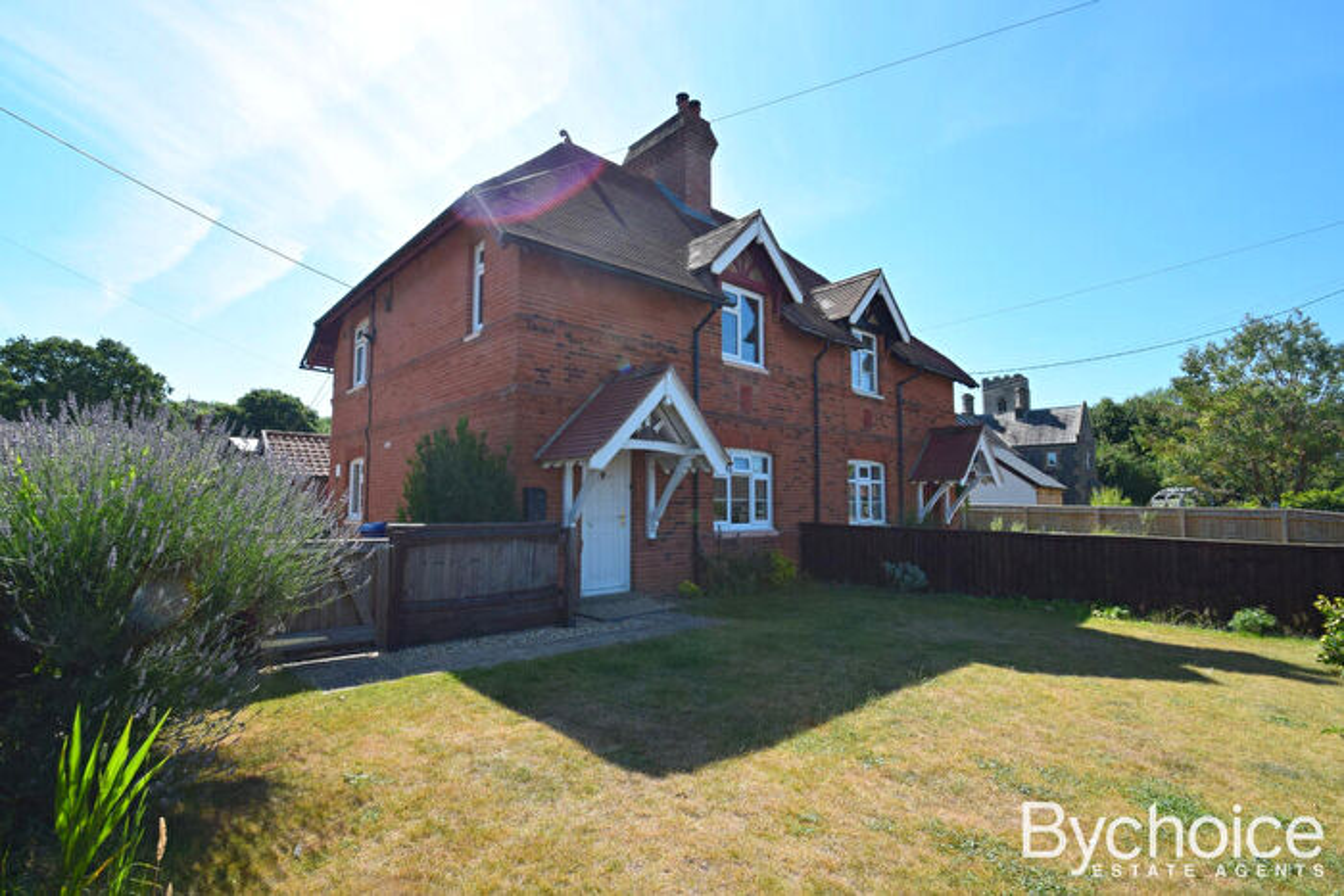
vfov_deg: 77.4
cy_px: 448
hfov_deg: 100.4
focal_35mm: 15
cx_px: 672
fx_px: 560
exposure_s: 1/320
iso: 400
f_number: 11
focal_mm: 10
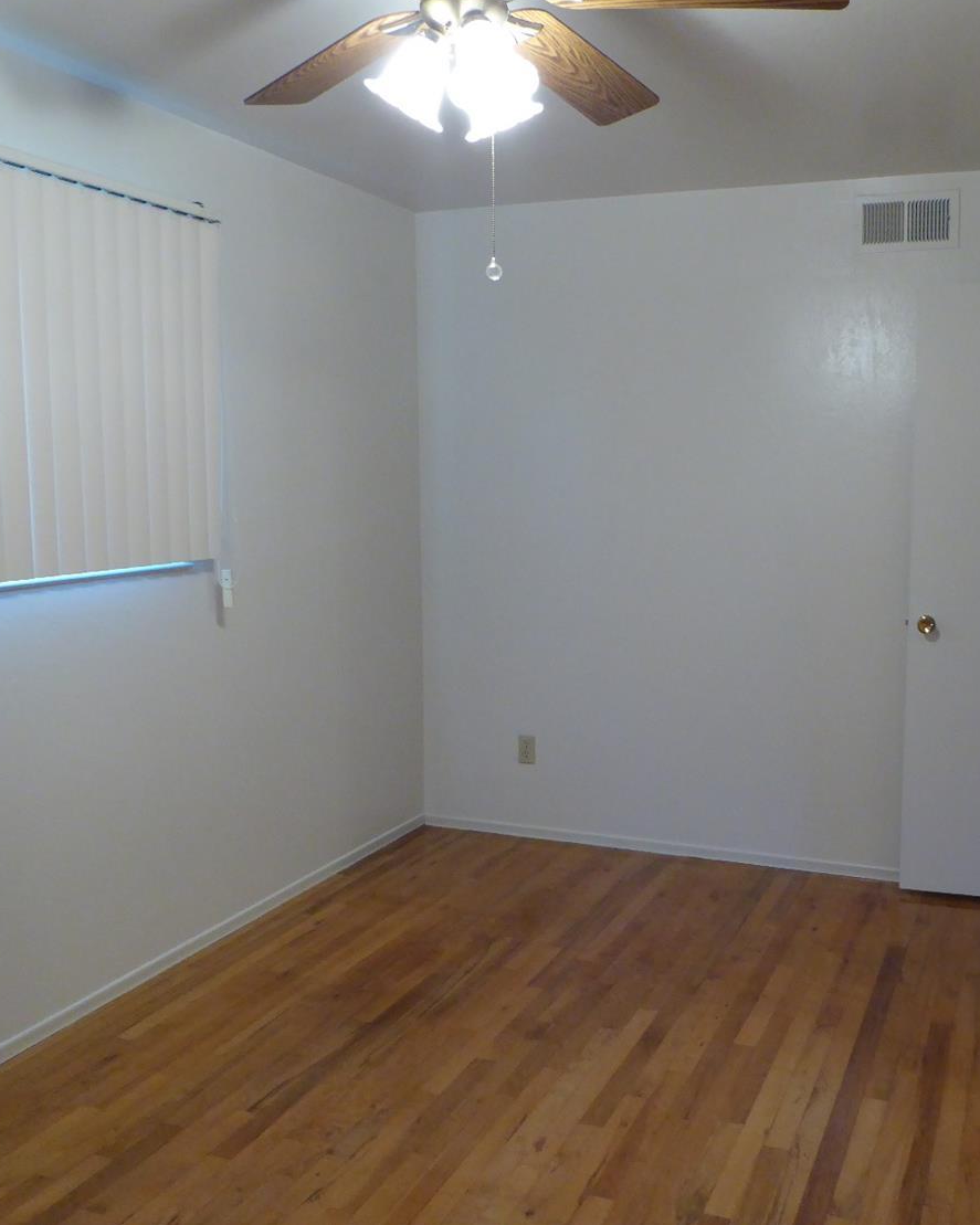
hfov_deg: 44.2
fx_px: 1197
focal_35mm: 33
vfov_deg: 54.2
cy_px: 606
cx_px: 617
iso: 400
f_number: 3.3
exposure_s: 1/30
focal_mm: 4.3
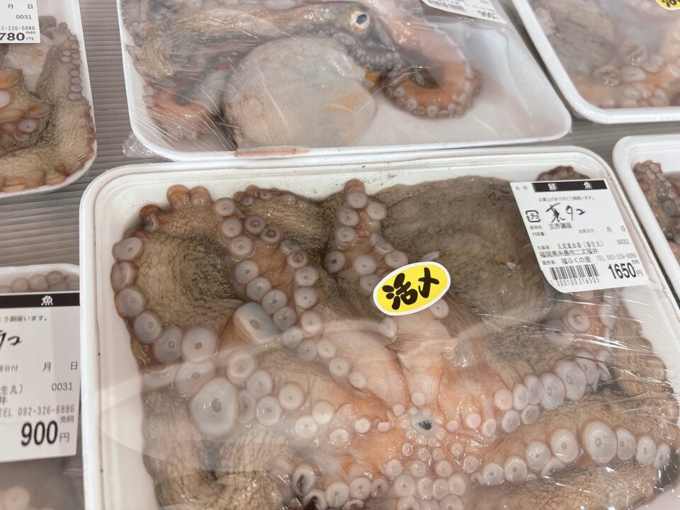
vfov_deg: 53.1
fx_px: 511
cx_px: 340
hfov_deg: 67.3
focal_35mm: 26
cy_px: 255
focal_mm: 5.96
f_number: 1.6
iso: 125
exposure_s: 1/60
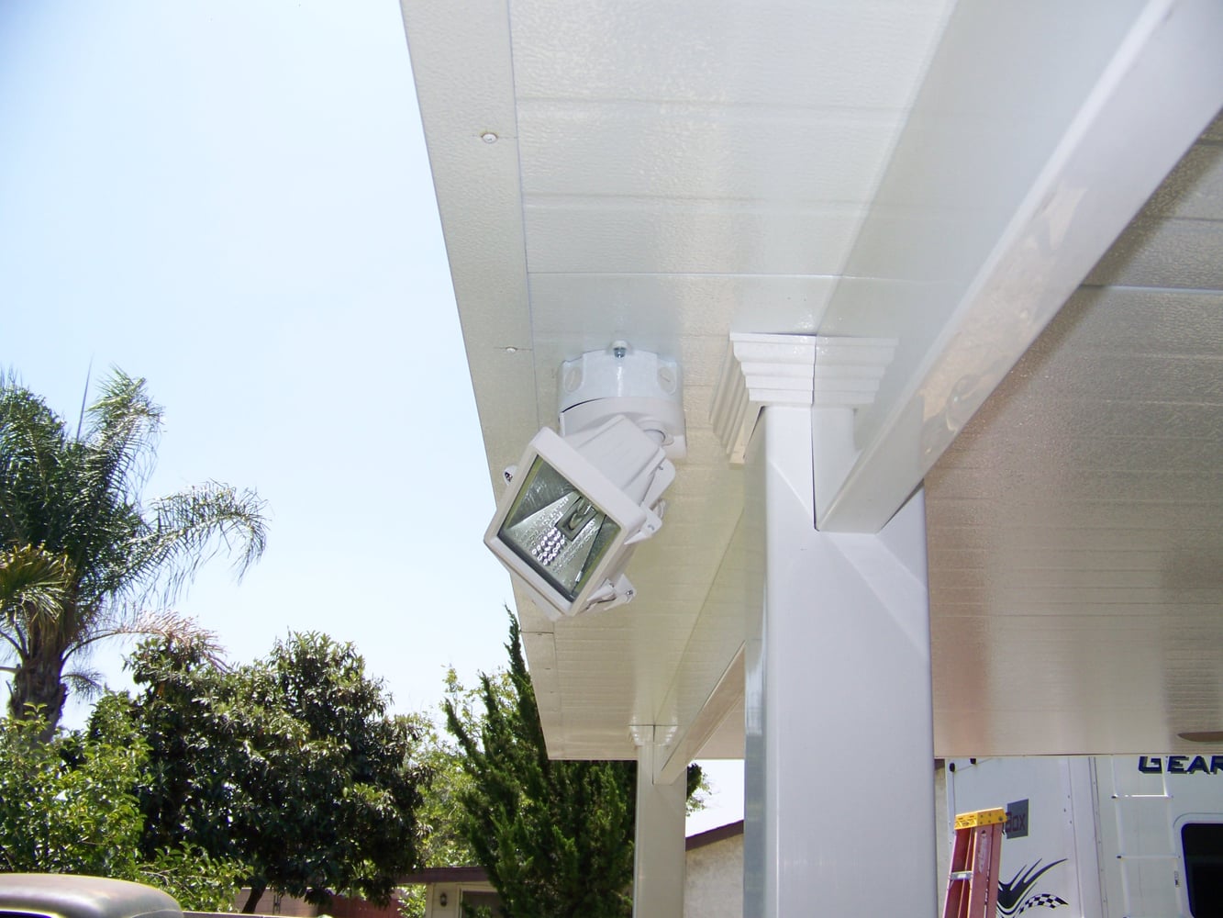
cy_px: 459
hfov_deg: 51.4
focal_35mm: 36
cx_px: 612
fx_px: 1272
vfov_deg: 39.7
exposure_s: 1/500
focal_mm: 5.85
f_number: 2.8
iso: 64
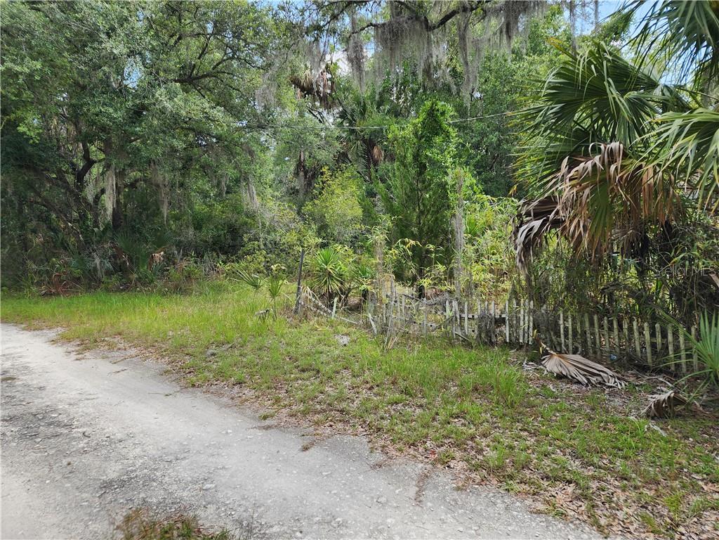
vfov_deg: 58.9
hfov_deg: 73.9
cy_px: 270
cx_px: 360
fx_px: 478
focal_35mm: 23
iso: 12
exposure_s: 1/242
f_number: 1.8
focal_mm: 6.4
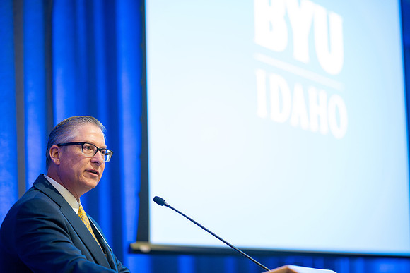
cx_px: 205
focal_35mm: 105
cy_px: 136
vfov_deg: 13.0
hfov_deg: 19.5
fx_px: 1196
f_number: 1.4
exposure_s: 1/500
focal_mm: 105
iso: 3200
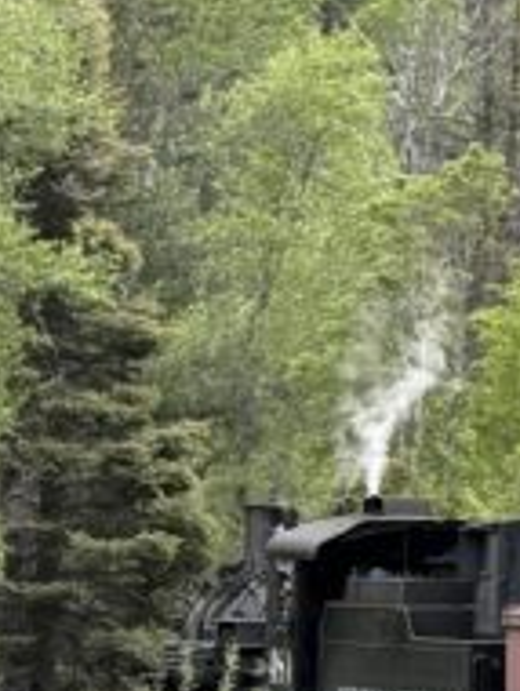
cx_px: -171
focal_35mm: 525
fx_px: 10492
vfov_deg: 3.7
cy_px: 1400
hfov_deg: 2.8
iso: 50
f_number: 2.8
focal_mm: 16.89
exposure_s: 1/282
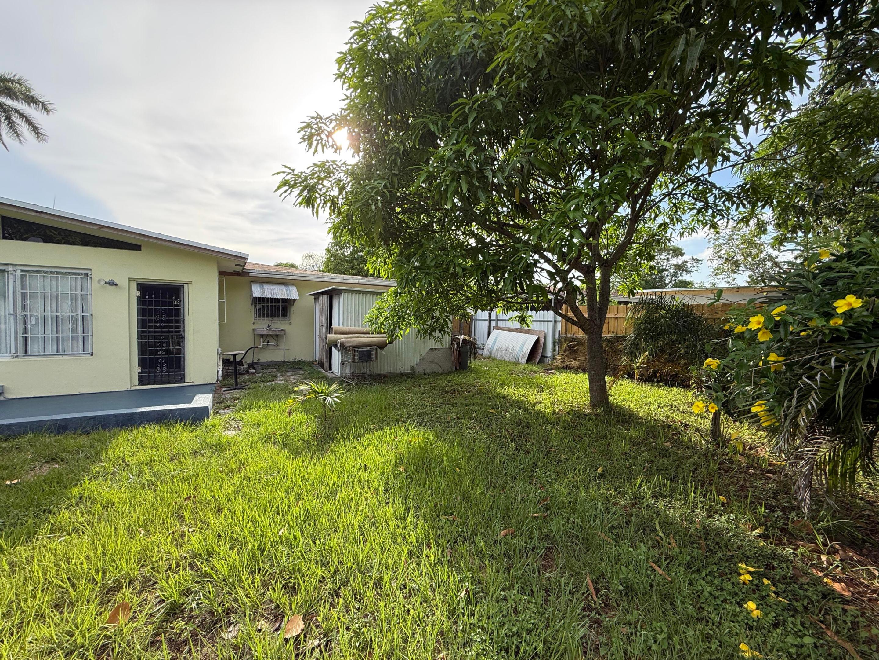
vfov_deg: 85.7
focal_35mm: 14
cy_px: 330
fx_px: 356
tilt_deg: +0.3
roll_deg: -1.6
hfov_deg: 102.1
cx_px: 440
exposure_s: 1/527
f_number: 2.2
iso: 64
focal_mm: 2.22
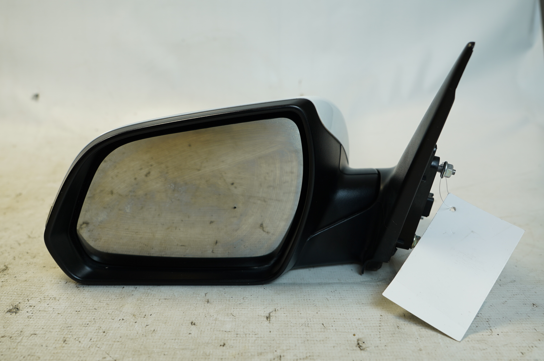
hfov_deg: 57.3
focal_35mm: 33
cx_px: 272
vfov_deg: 39.9
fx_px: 498
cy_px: 180
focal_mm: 22
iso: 160
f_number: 4
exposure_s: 1/60
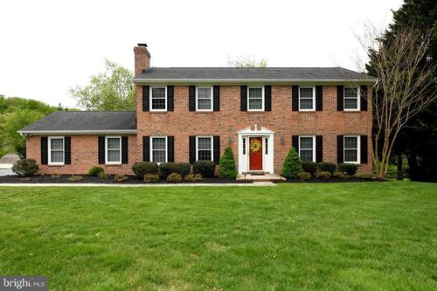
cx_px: 218
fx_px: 267
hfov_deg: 78.6
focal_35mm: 22
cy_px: 146
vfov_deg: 57.2
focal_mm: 22
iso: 3200
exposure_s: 1/8000
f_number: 4
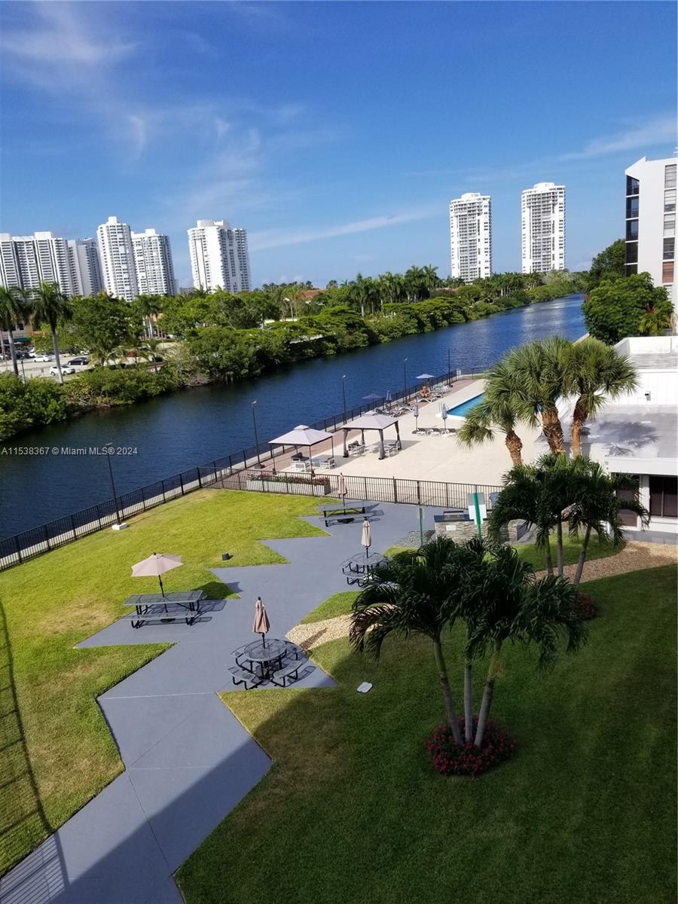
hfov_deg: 53.1
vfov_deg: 67.3
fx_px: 679
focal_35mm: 26
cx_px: 339
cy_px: 452
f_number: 1.7
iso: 50
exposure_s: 1/3544
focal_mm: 4.25
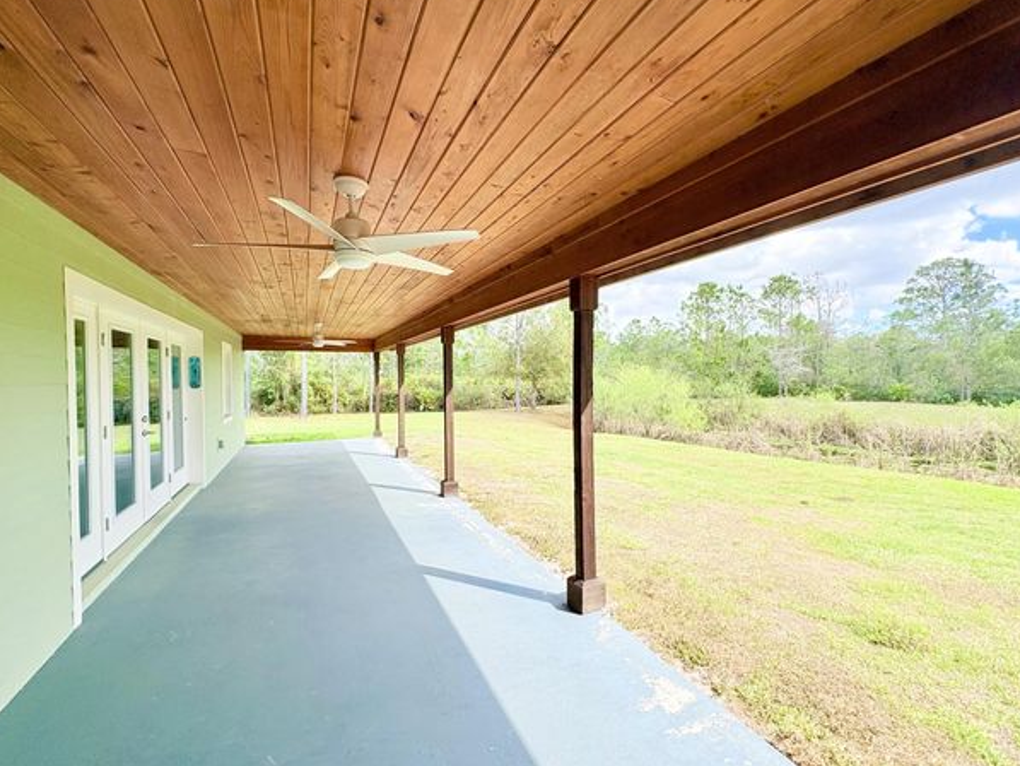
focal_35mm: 15
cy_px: 385
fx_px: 442
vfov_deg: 81.8
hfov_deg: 98.1
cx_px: 533
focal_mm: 2.22
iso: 64
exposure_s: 1/771
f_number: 2.2
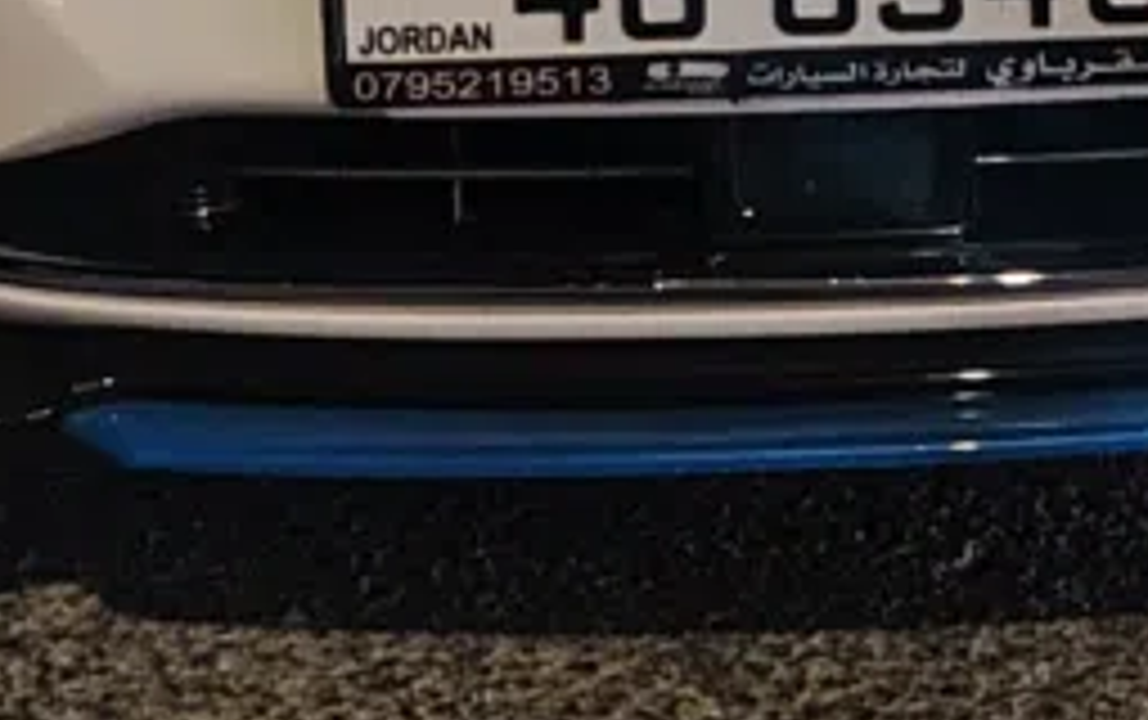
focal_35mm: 170
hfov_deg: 12.3
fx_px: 5325
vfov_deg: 6.8
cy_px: -1627
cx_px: 855
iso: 2844
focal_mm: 5.25
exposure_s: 1/20
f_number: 1.75
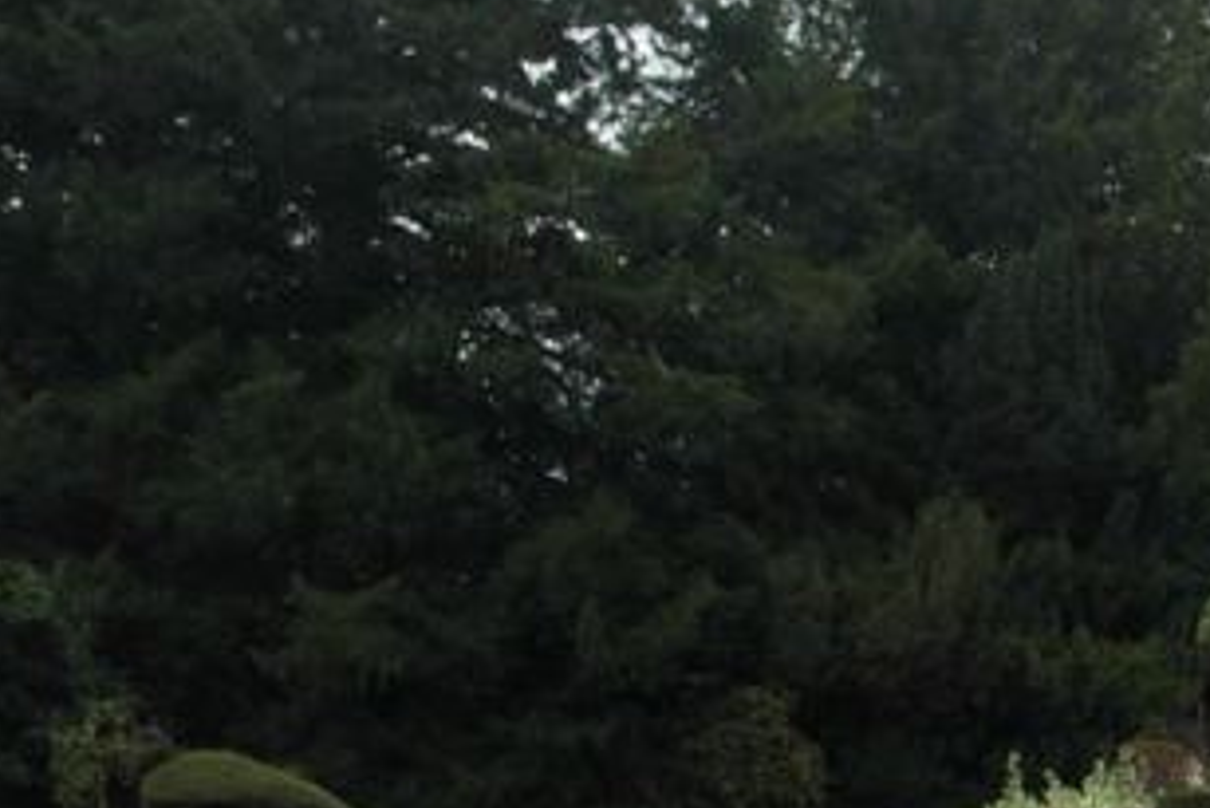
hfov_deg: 18.0
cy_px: 1115
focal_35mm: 100
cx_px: 1860
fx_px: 3363
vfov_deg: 13.1
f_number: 5
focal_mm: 20
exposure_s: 1/160
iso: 100
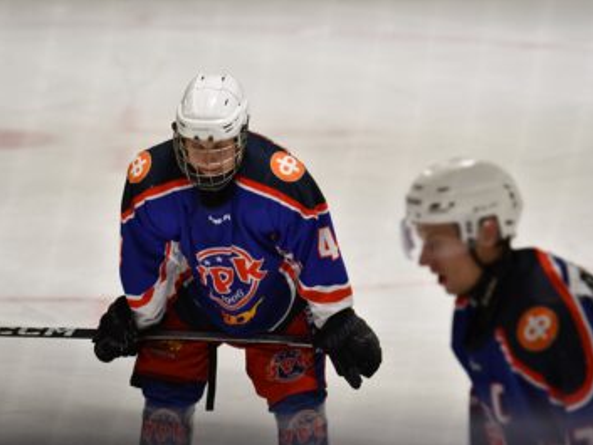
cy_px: 222
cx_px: 301
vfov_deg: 4.5
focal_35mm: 327
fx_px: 5604
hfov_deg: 6.1
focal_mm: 200
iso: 640
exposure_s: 1/200
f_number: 3.5
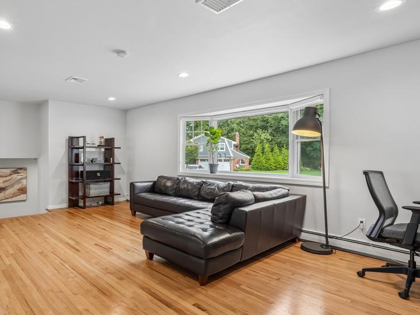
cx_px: 140
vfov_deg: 61.1
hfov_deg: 74.0
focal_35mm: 22
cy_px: 161
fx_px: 267
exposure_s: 1/25
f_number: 9
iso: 400
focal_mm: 16
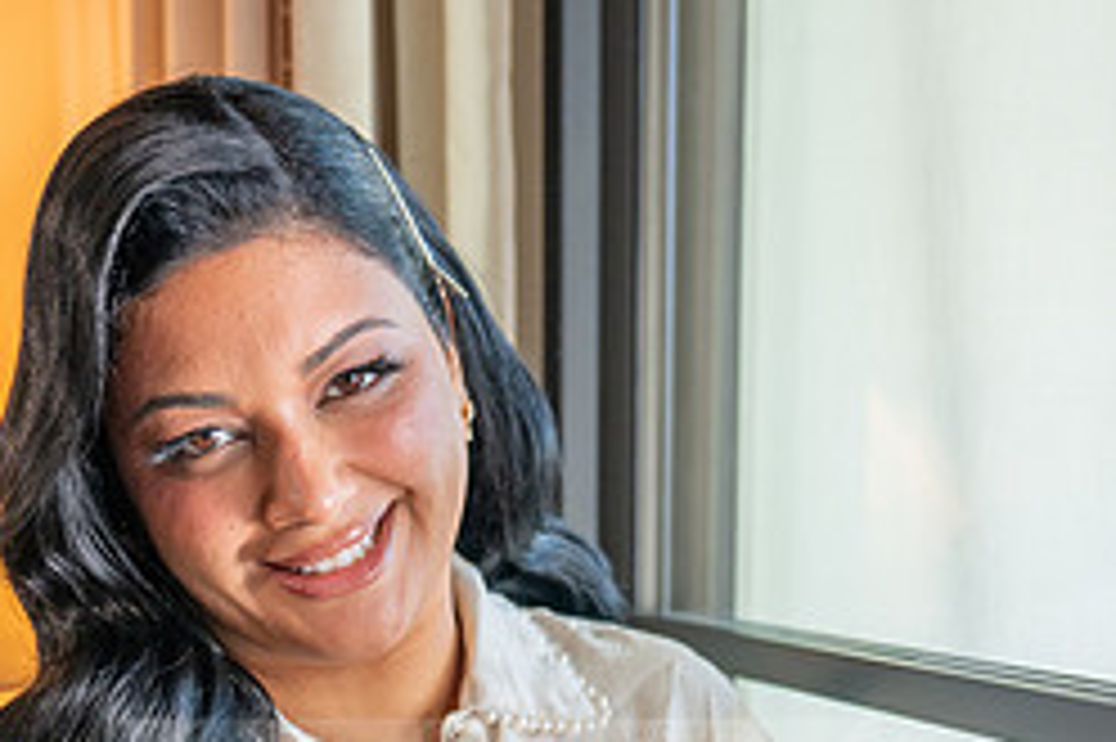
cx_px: 500
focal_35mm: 69
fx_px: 2138
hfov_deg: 29.2
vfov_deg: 18.9
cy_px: 825
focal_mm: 29.5
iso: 400
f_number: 2.8
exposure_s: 1/200
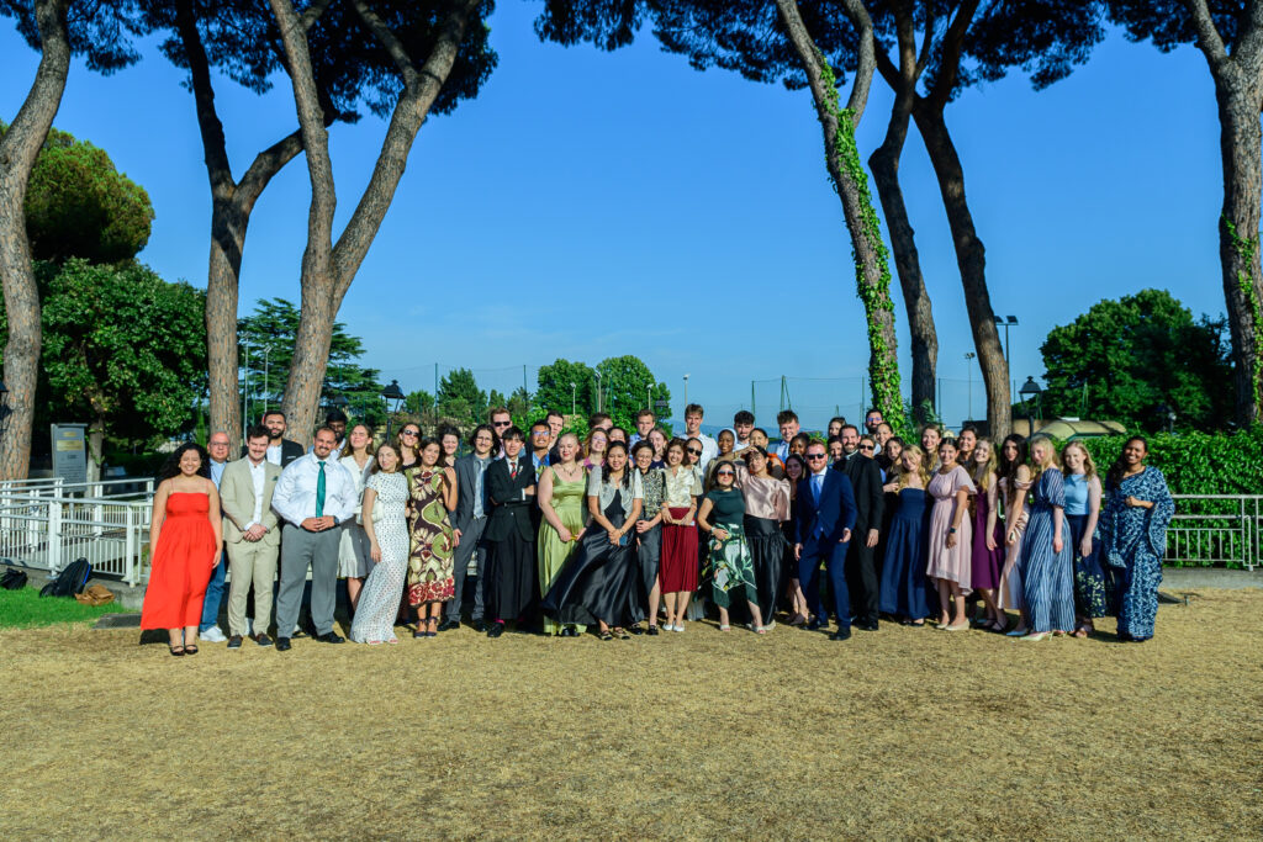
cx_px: 632
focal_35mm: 30
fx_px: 1053
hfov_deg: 61.9
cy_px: 421
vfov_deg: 43.6
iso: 160
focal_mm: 20
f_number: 22
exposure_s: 1/1000
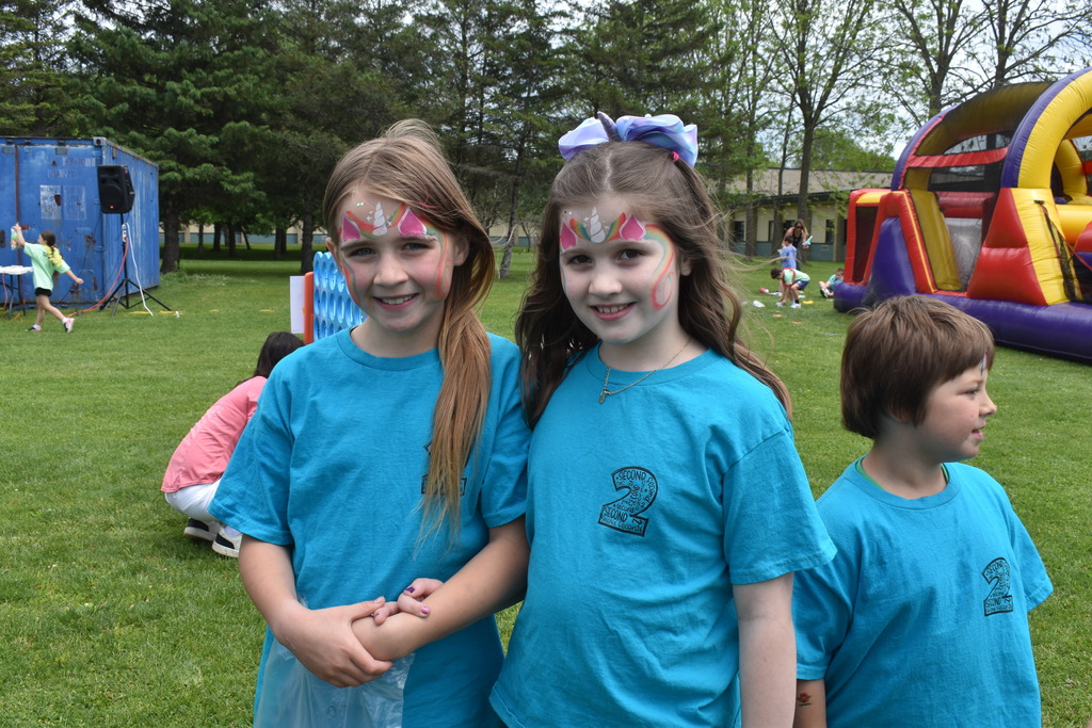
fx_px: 1092
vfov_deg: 36.9
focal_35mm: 36
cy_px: 364
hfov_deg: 53.1
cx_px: 546
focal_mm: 24
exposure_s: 1/160
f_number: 11
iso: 100
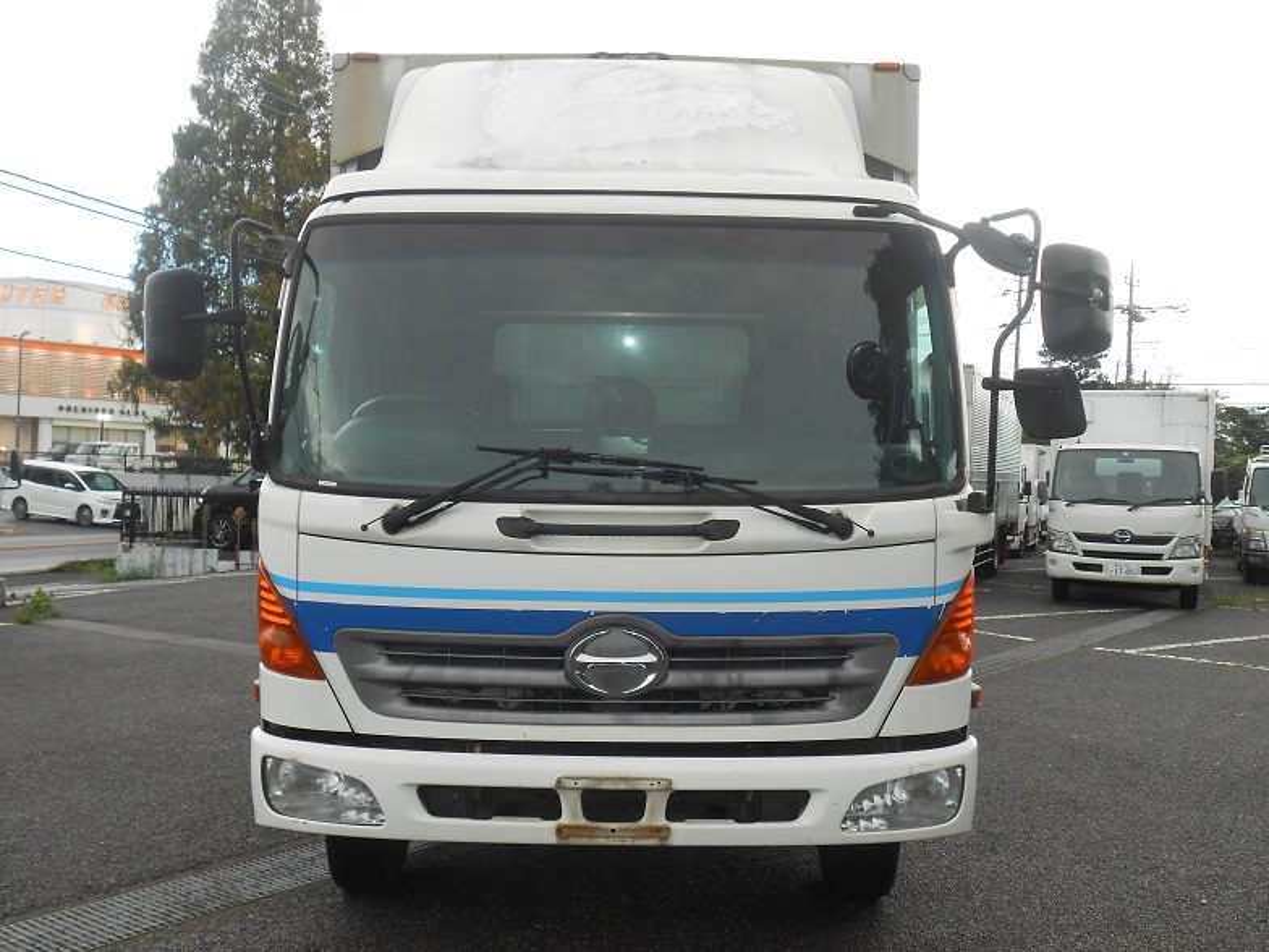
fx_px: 1246
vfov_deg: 41.8
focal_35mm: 34
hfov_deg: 54.0
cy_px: 476
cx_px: 634
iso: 80
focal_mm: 6
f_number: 3.9
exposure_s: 1/50
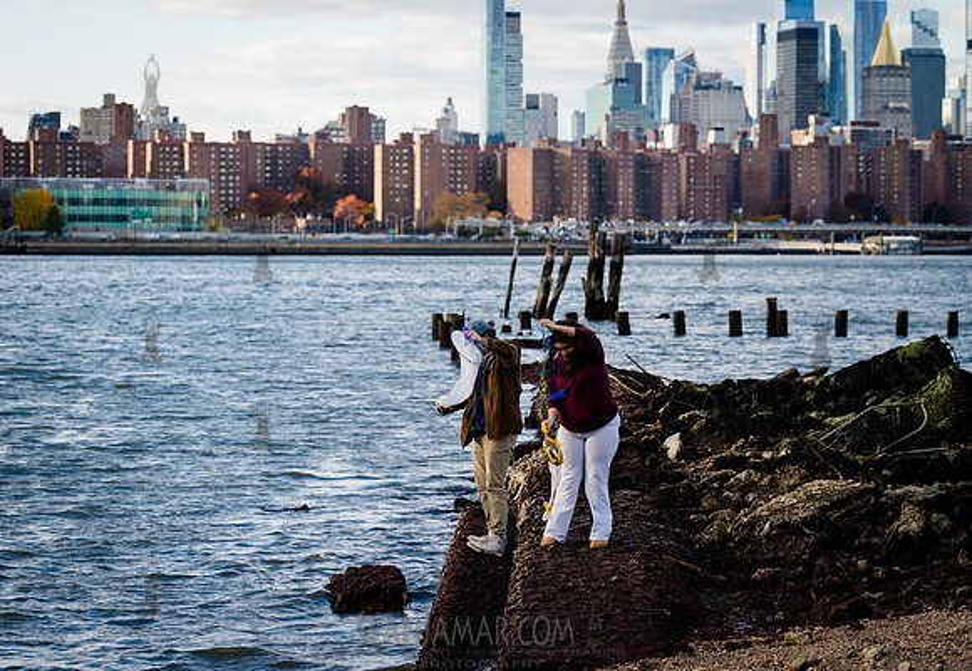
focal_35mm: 118
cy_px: 295
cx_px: 385
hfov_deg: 17.2
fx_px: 3211
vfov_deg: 11.9
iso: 1000
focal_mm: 95
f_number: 4.5
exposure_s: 1/2000
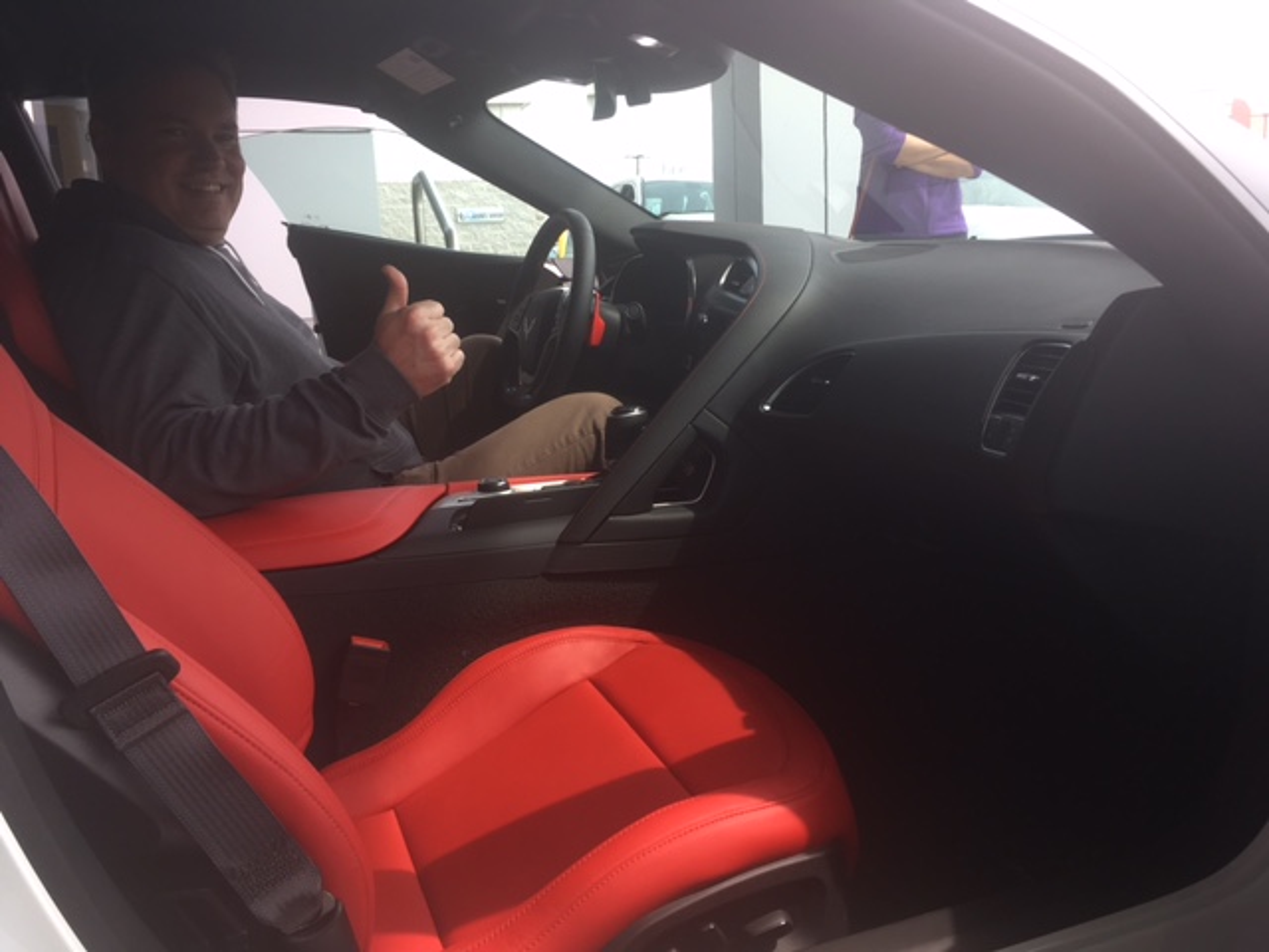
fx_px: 1063
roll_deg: +2.3
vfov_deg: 48.2
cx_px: 634
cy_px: 476
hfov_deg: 61.7
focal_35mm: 29
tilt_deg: -10.2
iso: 25
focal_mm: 4.15
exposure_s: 1/264
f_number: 2.2
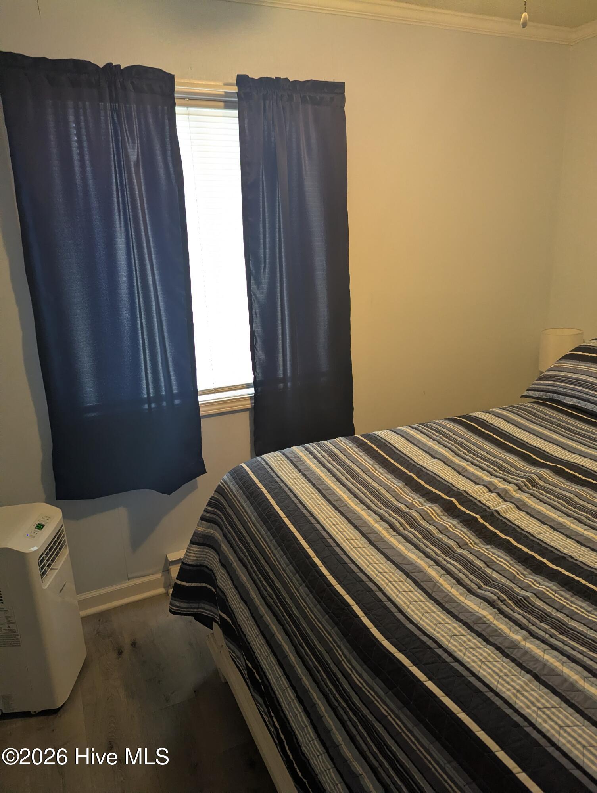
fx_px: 551
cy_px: 396
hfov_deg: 56.9
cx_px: 298
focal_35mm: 24
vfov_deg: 71.5
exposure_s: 1/120
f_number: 1.85
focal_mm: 6.81
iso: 572
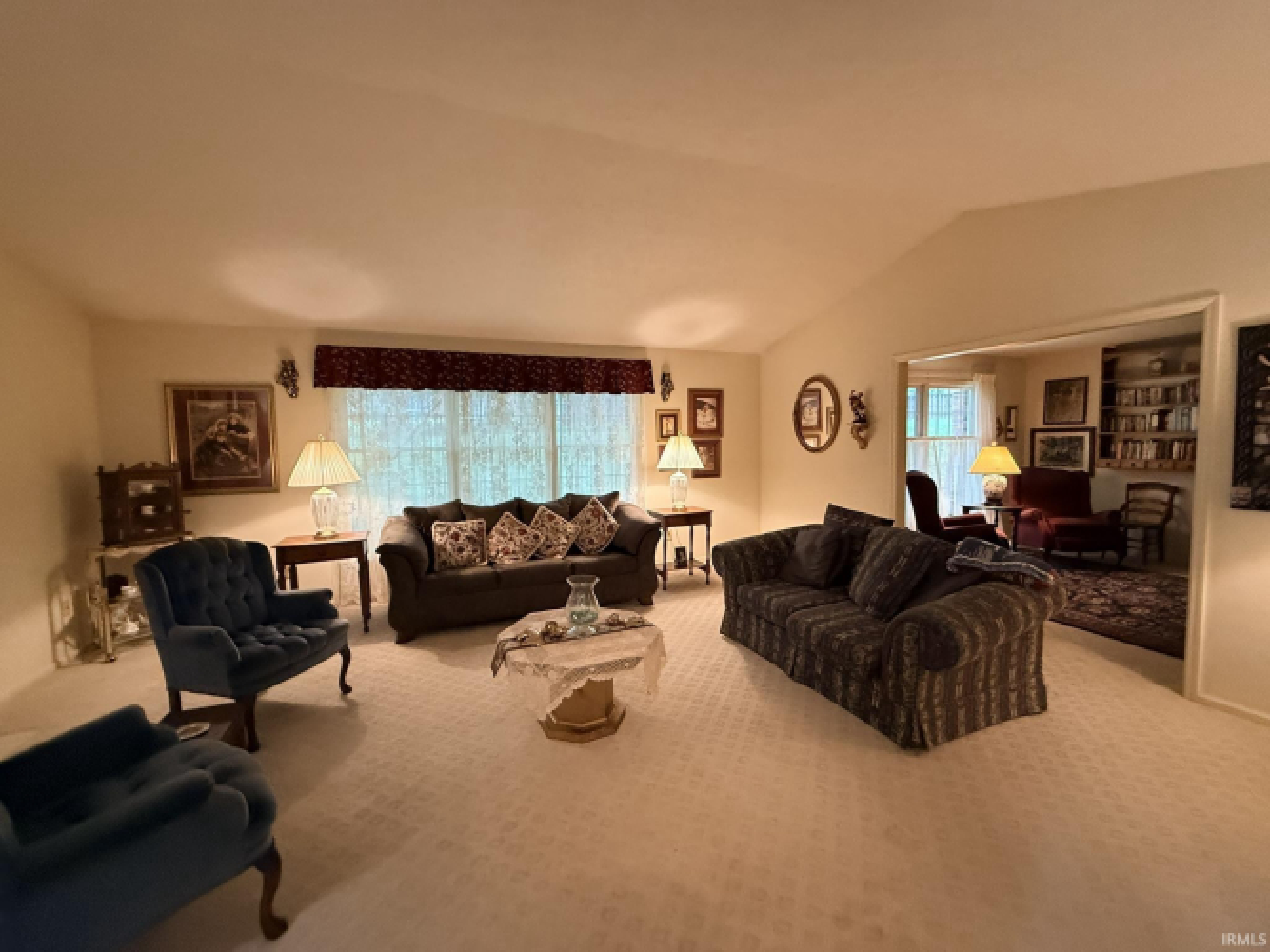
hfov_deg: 102.1
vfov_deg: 85.7
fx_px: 514
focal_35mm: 14
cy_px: 476
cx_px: 635
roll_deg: +0.9
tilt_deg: -3.7
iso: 640
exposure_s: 1/60
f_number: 2.2
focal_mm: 2.22
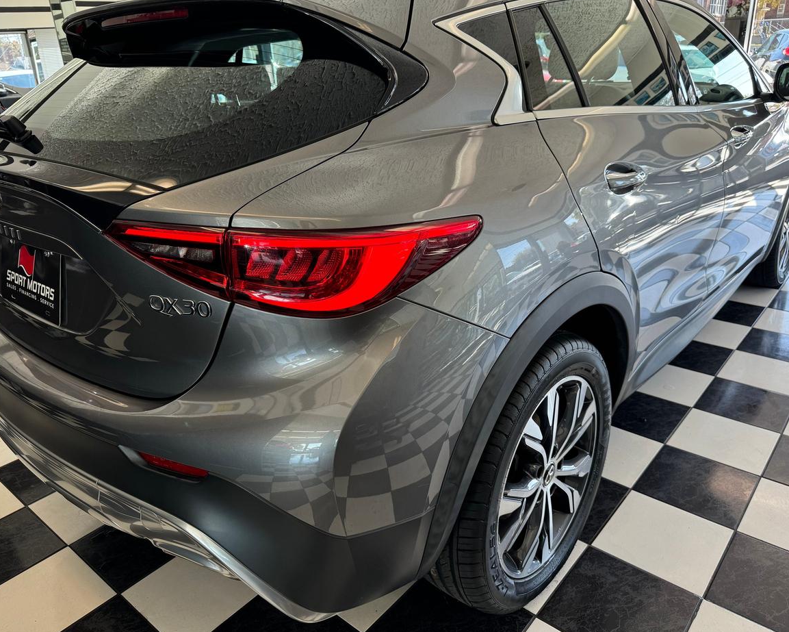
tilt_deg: -22.1
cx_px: 407
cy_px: 307
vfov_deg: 54.9
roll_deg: +2.2
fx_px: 607
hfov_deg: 66.0
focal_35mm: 26
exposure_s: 1/159
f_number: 1.78
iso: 64
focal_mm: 6.76
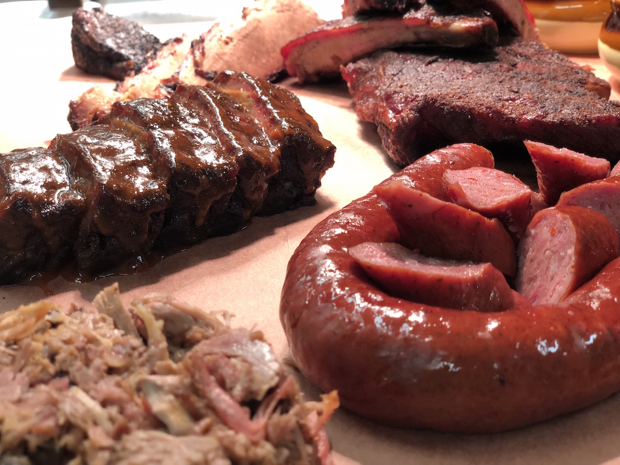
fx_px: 931
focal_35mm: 52
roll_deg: +2.5
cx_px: 310
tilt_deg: -23.3
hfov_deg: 36.8
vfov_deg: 28.0
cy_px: 232
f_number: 2.4
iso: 50
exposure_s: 1/60
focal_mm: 6
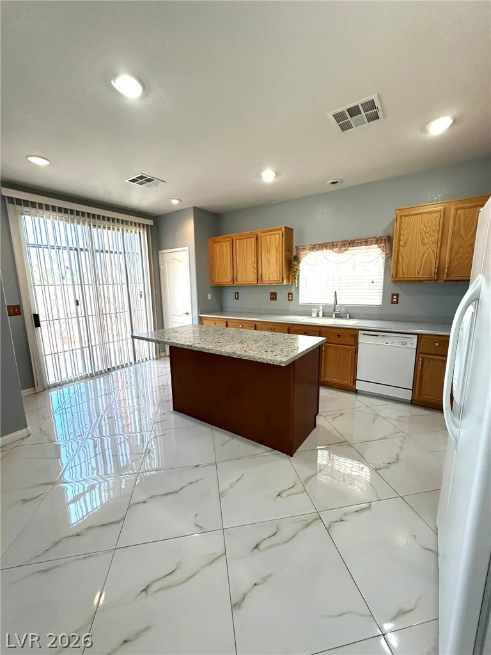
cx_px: 246
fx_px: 265
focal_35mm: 14
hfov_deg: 85.7
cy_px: 328
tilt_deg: -8.7
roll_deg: +0.6
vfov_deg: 102.1
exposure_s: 1/120
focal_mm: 2.22
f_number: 2.2
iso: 200
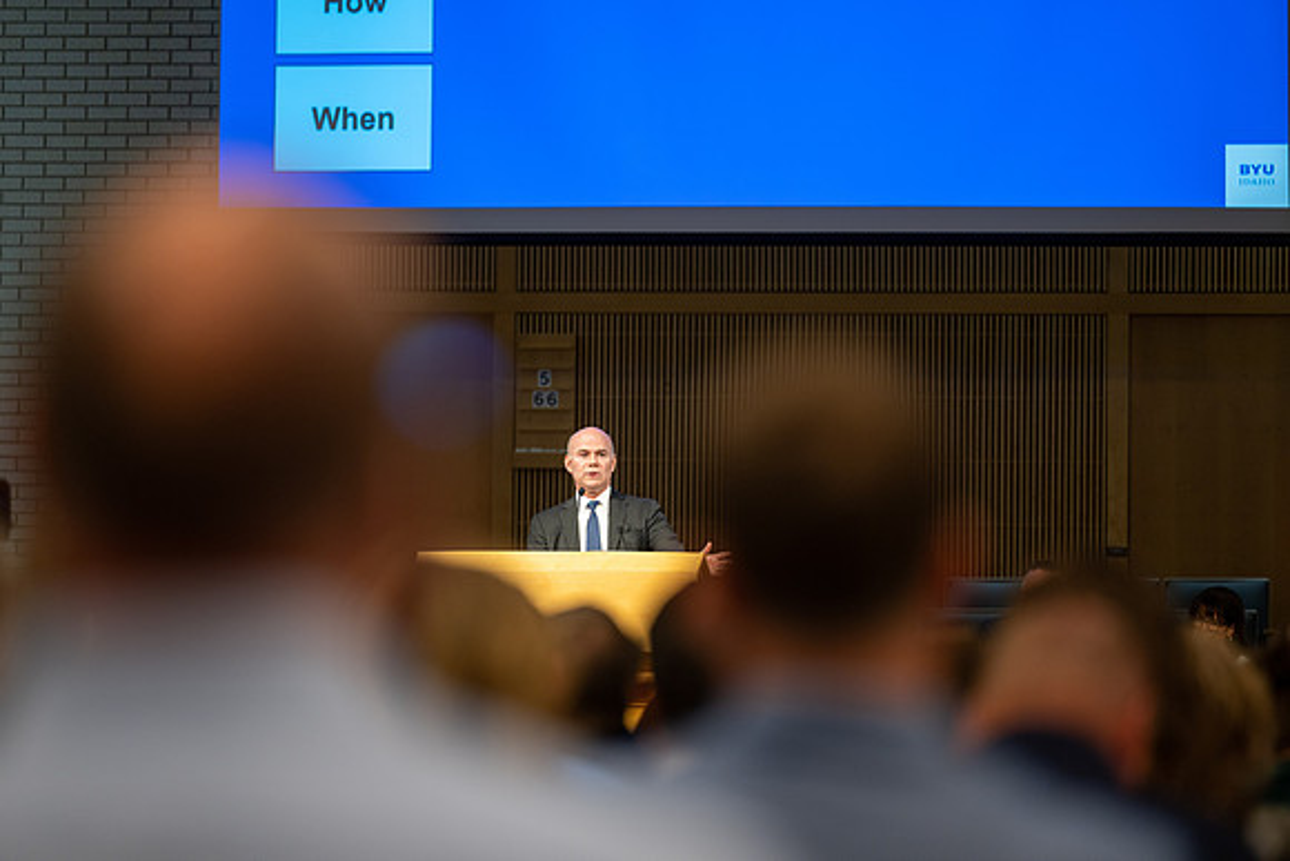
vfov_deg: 6.9
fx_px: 7168
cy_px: 430
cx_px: 645
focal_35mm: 200
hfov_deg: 10.3
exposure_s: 1/125
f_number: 2.8
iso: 400
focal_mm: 200
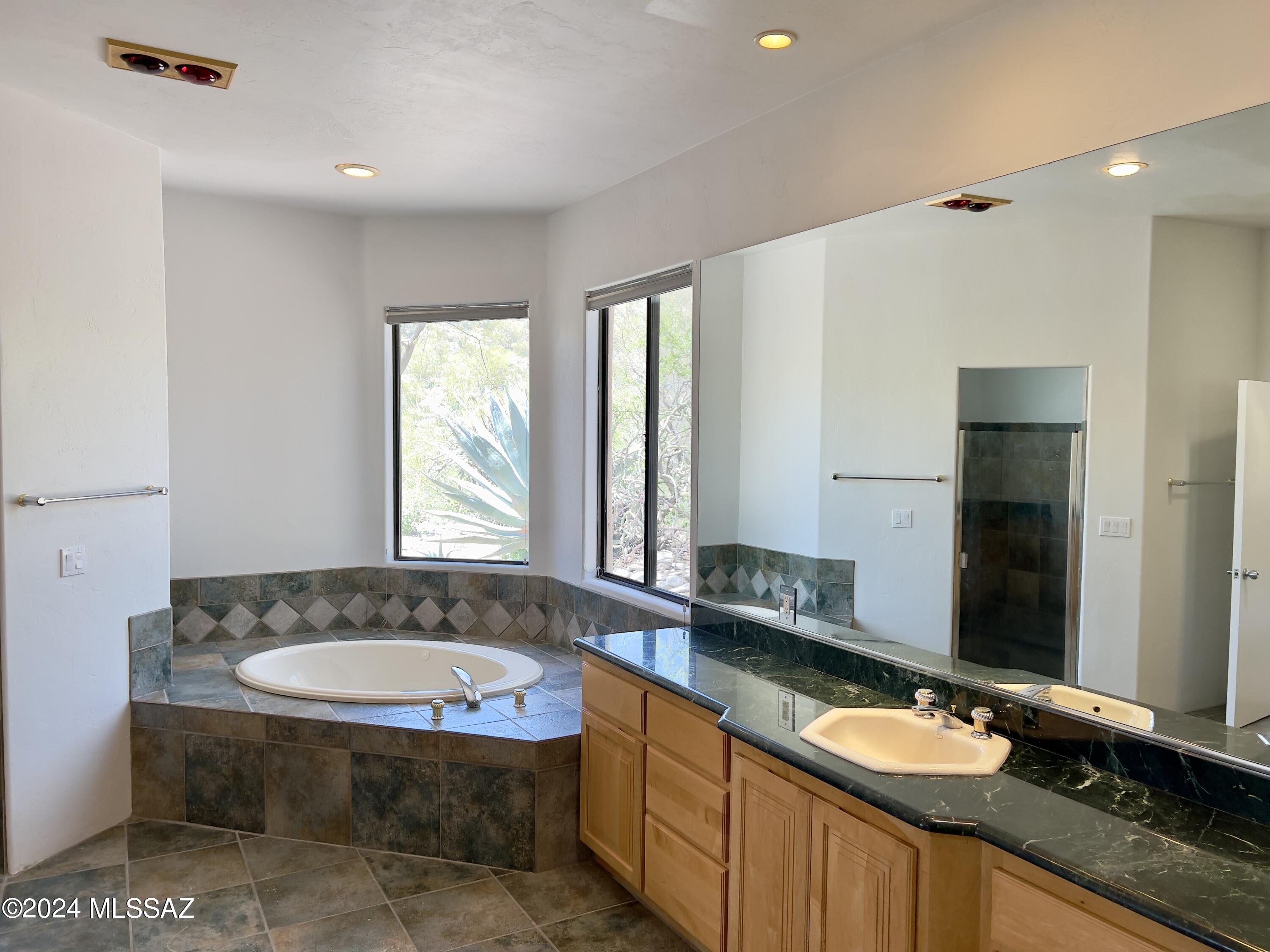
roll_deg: -0.5
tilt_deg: -2.8
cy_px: 476
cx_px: 635
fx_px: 954
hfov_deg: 67.3
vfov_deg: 53.1
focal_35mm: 26
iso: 32
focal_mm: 5.7
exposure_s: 1/120
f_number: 1.5
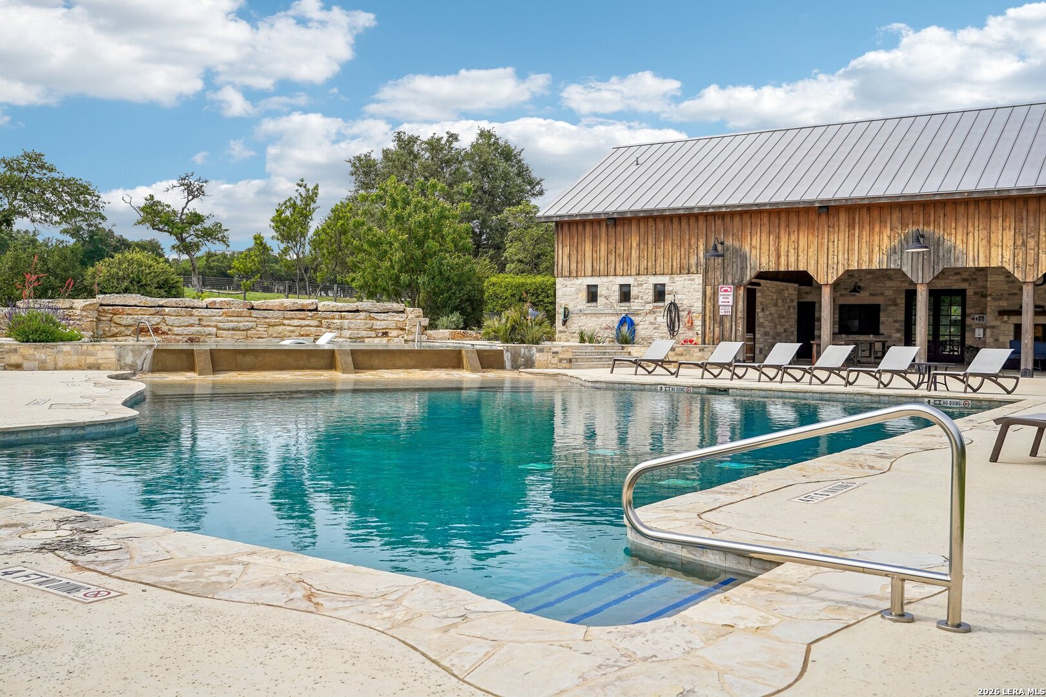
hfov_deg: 54.4
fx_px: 1017
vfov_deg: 37.9
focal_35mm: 35
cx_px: 523
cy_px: 348
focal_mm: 35
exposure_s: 1/250
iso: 100
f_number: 8
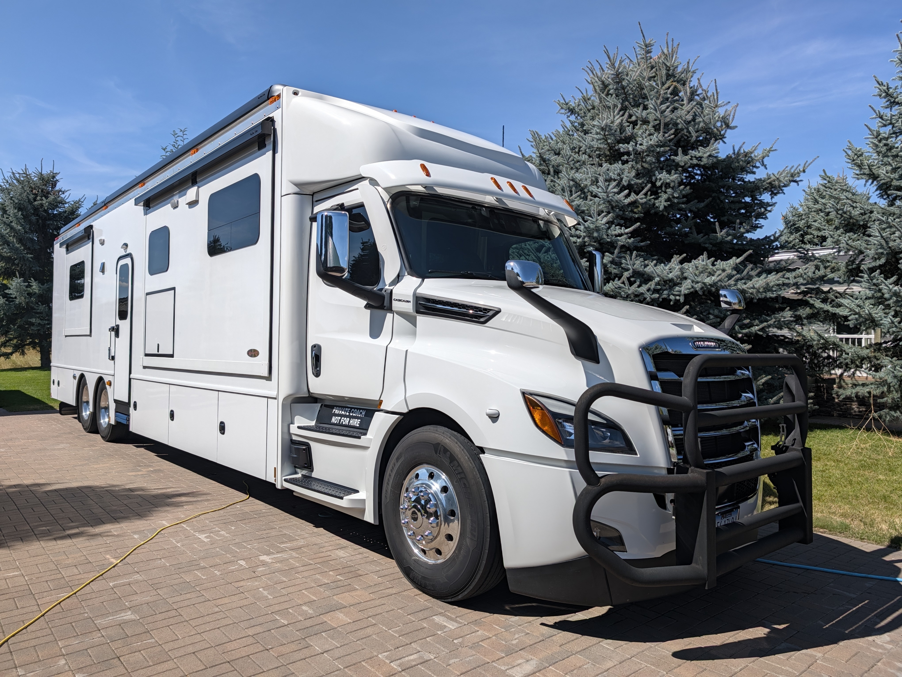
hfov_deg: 71.6
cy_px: 338
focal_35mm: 24
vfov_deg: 56.9
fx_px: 626
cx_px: 451
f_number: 1.68
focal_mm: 6.9
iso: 25
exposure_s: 1/3086
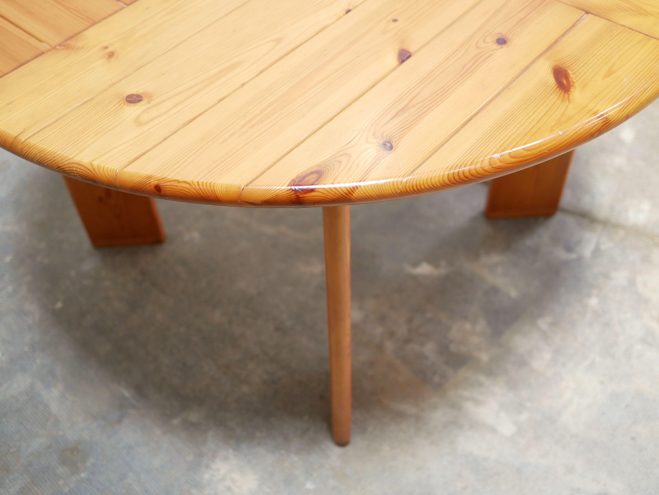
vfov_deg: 36.0
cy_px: 248
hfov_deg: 46.8
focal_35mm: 40
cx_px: 330
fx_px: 762
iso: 1250
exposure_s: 1/60
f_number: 1.7
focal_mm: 20
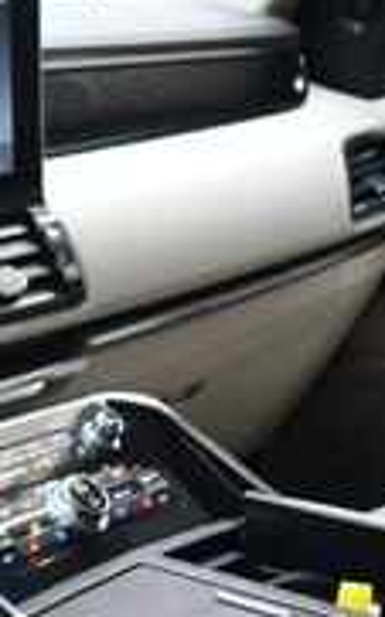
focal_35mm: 97
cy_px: 498
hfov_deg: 11.9
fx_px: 1630
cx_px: -409
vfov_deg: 21.2
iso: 800
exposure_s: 1/160
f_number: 3.5
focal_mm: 18
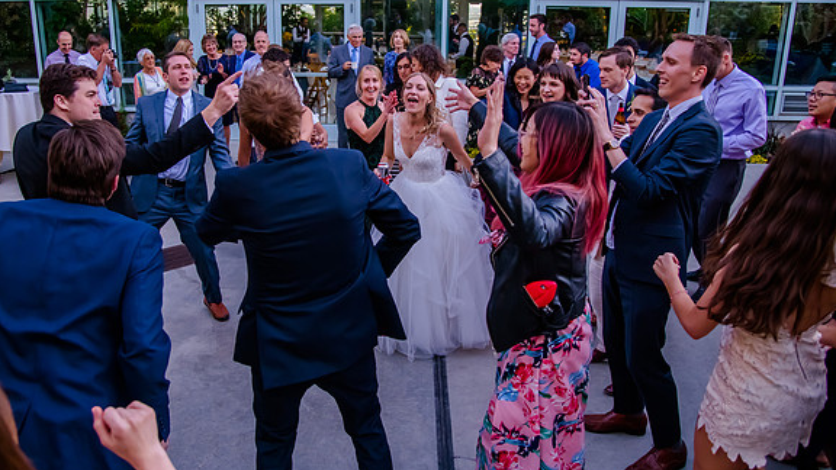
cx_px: 375
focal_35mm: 28
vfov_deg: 41.3
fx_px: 621
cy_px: 184
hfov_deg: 67.7
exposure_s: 1/640
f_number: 4
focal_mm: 24
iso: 3200
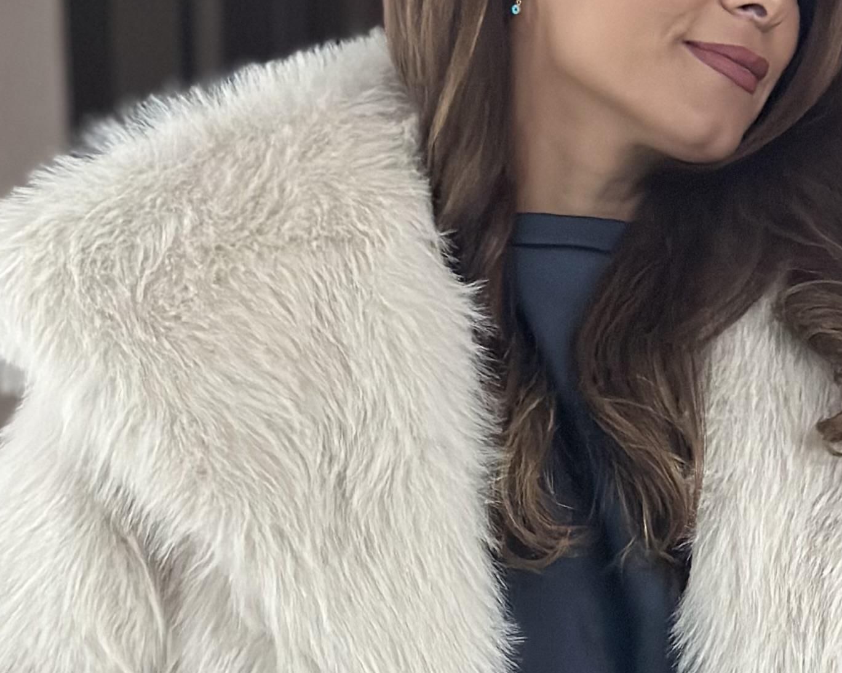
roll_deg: +2.5
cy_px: 676
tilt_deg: -18.9
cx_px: 640
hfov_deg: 13.9
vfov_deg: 11.1
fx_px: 3439
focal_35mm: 138
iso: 640
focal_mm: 6.86
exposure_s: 1/40
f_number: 1.78
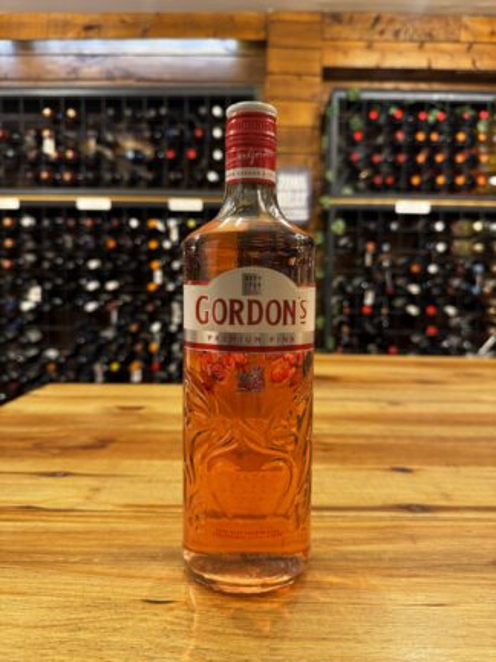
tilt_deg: -5.4
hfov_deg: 56.8
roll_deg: -0.7
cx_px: 248
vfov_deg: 71.6
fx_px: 459
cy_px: 331
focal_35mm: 24
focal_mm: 6.76
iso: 250
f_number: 1.78
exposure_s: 1/50
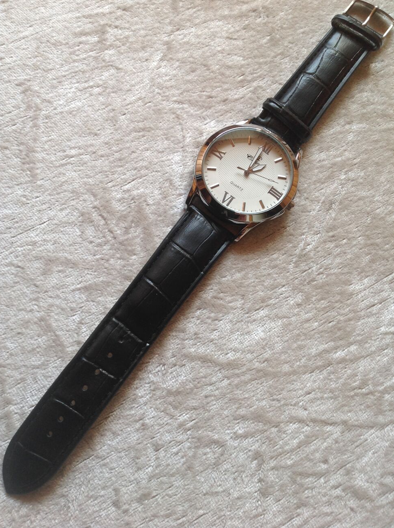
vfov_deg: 51.4
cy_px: 259
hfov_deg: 39.5
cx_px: 193
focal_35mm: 36
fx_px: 548
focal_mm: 4.28
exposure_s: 1/60
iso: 64
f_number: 2.4
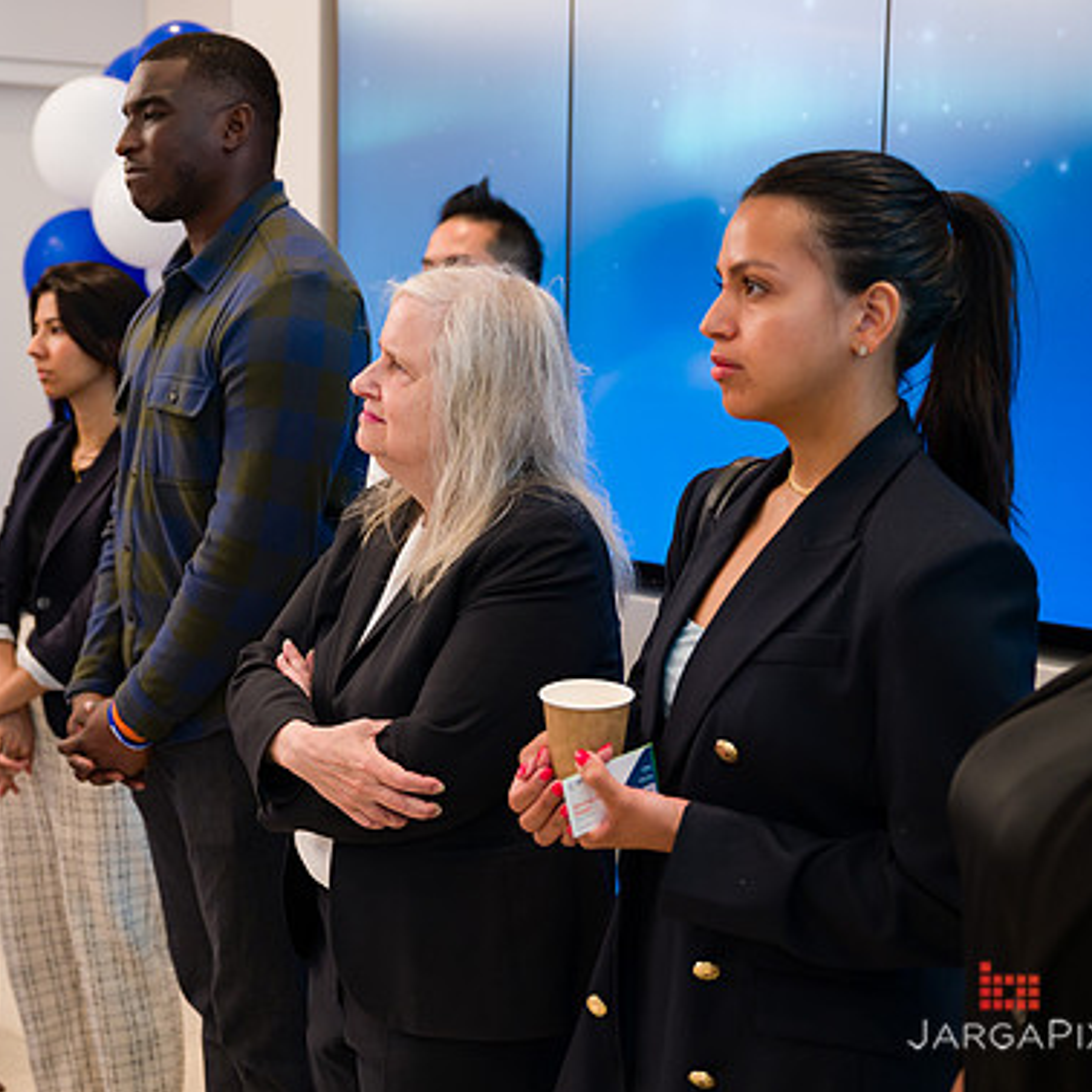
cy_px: 555
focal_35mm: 57
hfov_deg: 29.8
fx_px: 2034
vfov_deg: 30.0
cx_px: 347
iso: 400
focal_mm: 43
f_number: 3.2
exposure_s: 1/200
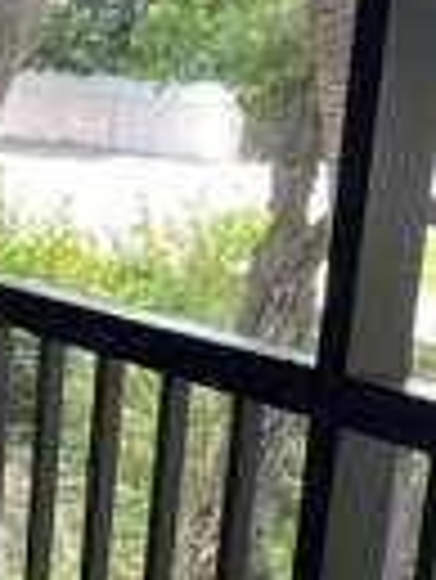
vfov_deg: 14.3
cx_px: -283
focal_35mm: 129
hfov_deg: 10.9
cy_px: 872
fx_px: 2163
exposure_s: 1/121
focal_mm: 5.7
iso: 50
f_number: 1.5
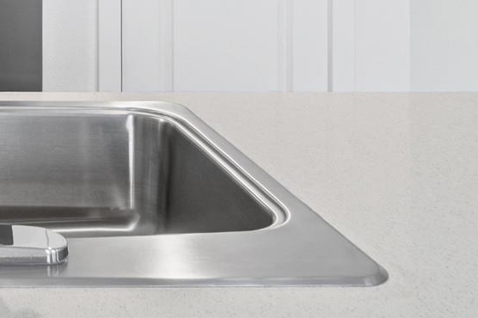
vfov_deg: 16.2
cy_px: -205
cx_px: -169
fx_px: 985
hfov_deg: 23.6
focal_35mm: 74
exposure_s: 1/2.5
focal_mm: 11
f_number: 9
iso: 250
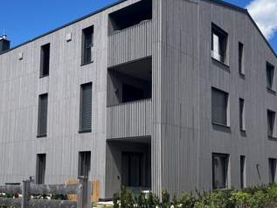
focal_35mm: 41
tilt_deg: +6.1
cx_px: 163
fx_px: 328
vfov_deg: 34.7
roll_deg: +0.3
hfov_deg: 45.6
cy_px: 143
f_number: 1.6
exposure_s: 1/2755
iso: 50
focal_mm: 5.1
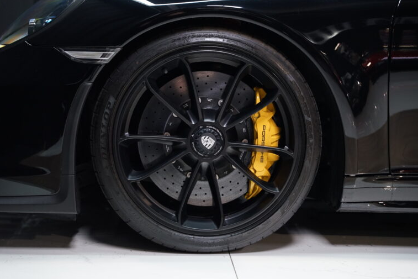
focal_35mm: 71
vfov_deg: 19.2
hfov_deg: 28.4
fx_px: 824
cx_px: 210
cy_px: 139
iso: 2000
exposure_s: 1/80
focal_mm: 70
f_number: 2.8
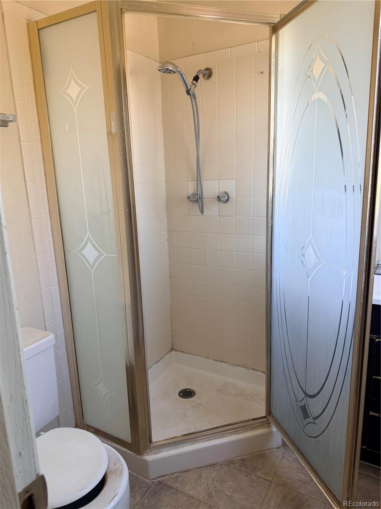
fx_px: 352
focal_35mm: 24
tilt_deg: -13.1
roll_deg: +1.3
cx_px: 190
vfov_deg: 71.6
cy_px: 254
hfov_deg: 56.8
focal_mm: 6.76
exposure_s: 1/120
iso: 200
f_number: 1.78
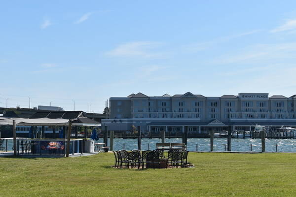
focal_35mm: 82
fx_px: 678
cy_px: 98
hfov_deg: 24.6
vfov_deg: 16.6
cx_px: 148
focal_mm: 55
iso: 100
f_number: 9
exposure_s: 1/320
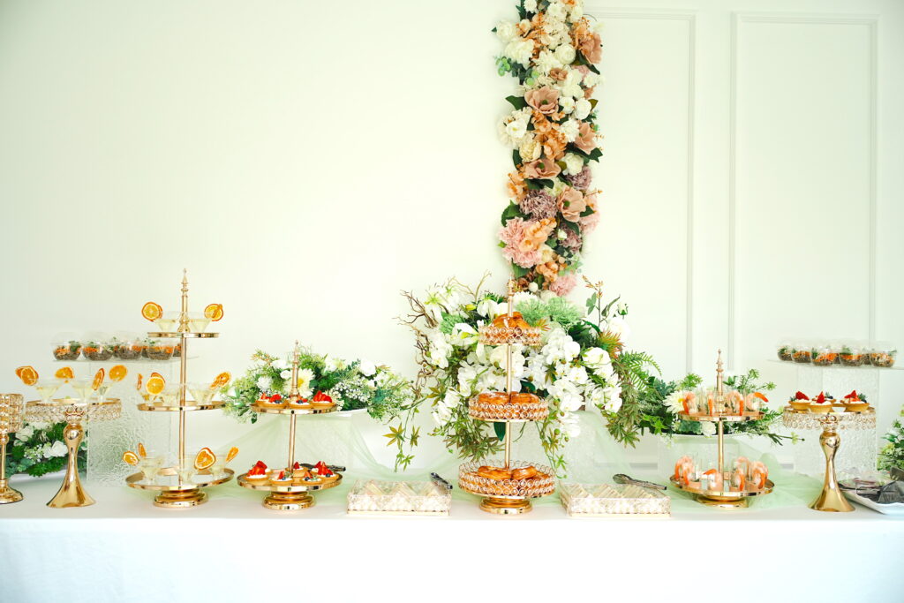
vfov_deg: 40.0
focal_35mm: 33
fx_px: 829
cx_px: 452
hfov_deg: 57.2
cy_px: 302
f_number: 2.8
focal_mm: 33
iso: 100
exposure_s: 1/400
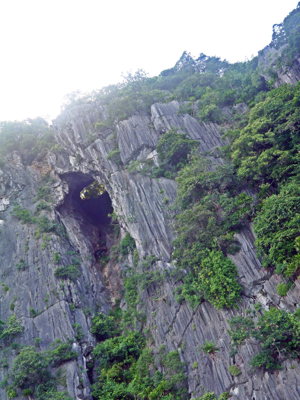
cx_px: 150
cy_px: 200
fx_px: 485
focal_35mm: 42
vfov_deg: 44.8
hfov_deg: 34.3
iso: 160
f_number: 5
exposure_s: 1/125
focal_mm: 21
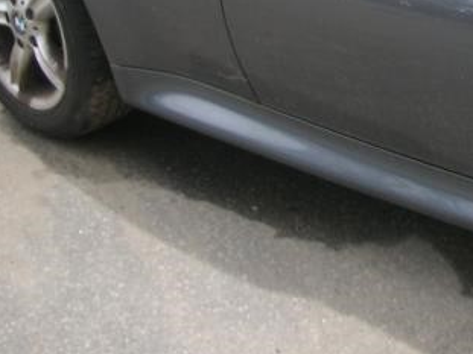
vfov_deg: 15.8
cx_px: 456
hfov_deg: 21.1
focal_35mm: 90
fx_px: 1229
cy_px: -61
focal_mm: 5.8
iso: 50
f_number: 8.5
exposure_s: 1/43.4
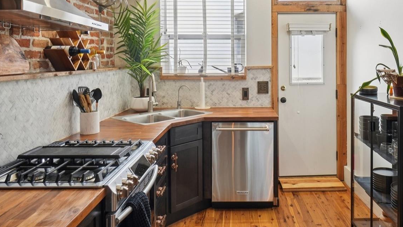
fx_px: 307
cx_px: 246
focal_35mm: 29
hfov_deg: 65.8
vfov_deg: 39.6
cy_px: 62
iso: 400
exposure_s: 1/30
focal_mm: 13
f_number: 8
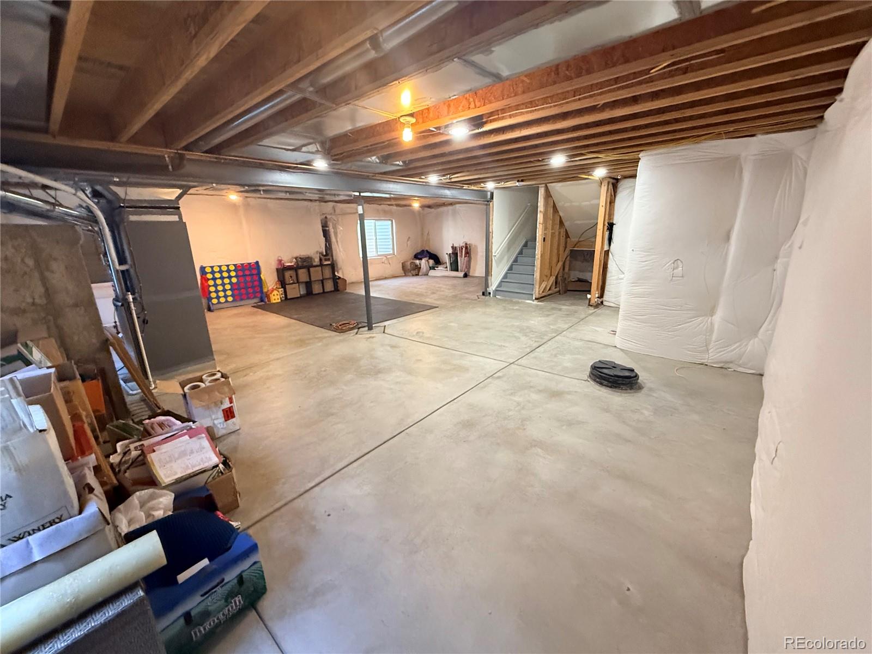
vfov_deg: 85.7
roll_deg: +1.5
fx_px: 353
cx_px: 436
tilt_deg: -15.6
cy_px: 327
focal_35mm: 14
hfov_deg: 102.1
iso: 640
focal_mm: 2.22
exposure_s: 1/60
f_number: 2.2
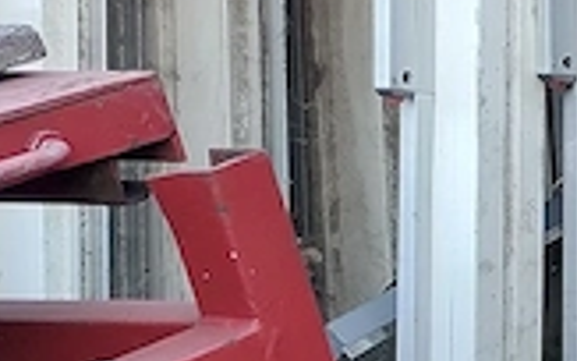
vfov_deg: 7.9
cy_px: 506
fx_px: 2564
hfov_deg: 10.0
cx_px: 1653
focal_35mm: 163
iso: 40
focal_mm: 5.23
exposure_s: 1/50
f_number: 1.8
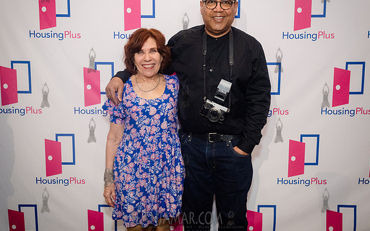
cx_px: 180
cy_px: 95
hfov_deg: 48.2
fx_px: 414
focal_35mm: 41
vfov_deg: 31.2
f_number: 5.6
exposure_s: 1/125
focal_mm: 35
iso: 5000
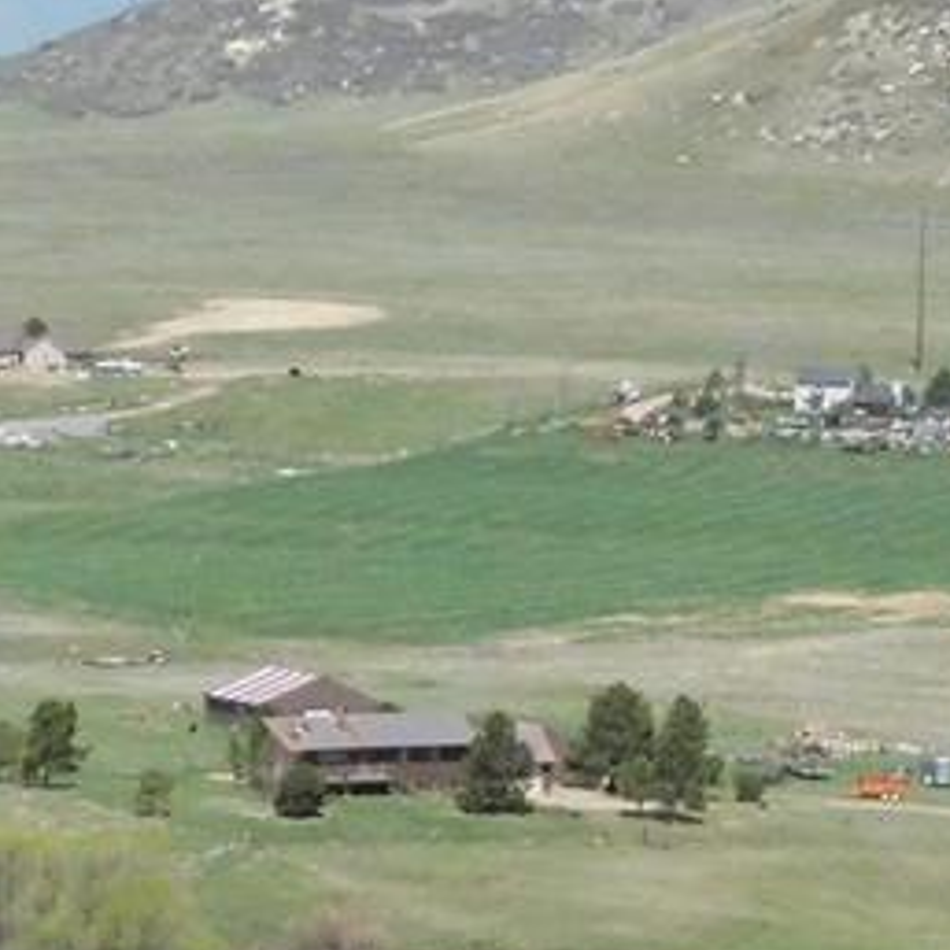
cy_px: 168
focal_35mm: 232
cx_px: 1235
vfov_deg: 7.5
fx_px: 7203
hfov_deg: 7.5
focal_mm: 11.7
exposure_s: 1/1500
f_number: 8.4
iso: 800
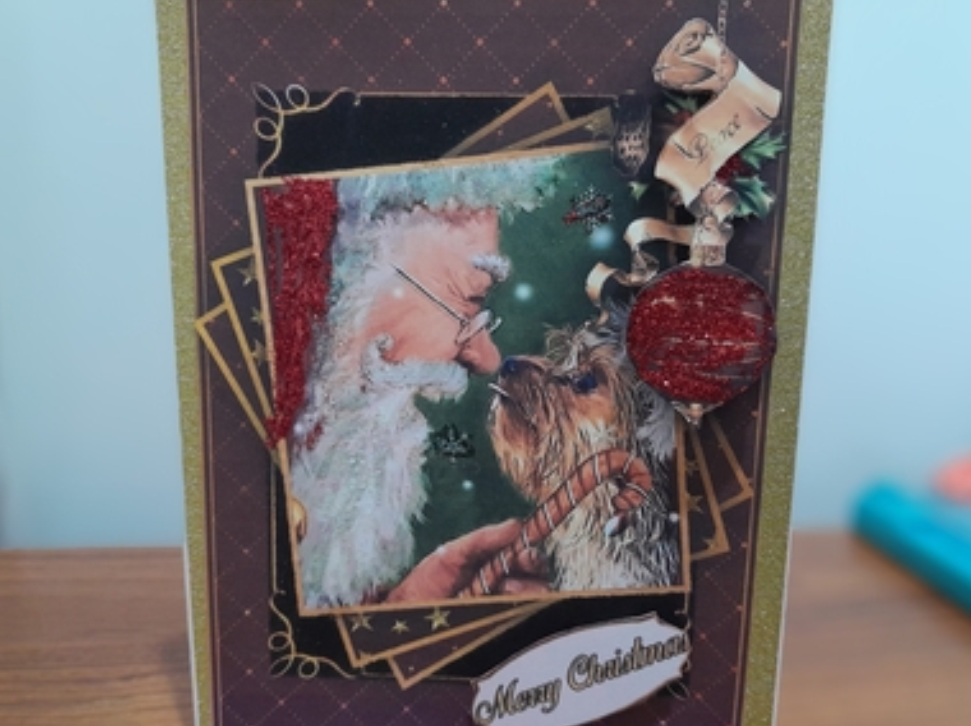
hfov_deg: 56.9
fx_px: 896
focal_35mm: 32
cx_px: 488
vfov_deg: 44.1
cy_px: 377
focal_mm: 4
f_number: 1.8
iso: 400
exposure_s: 1/50
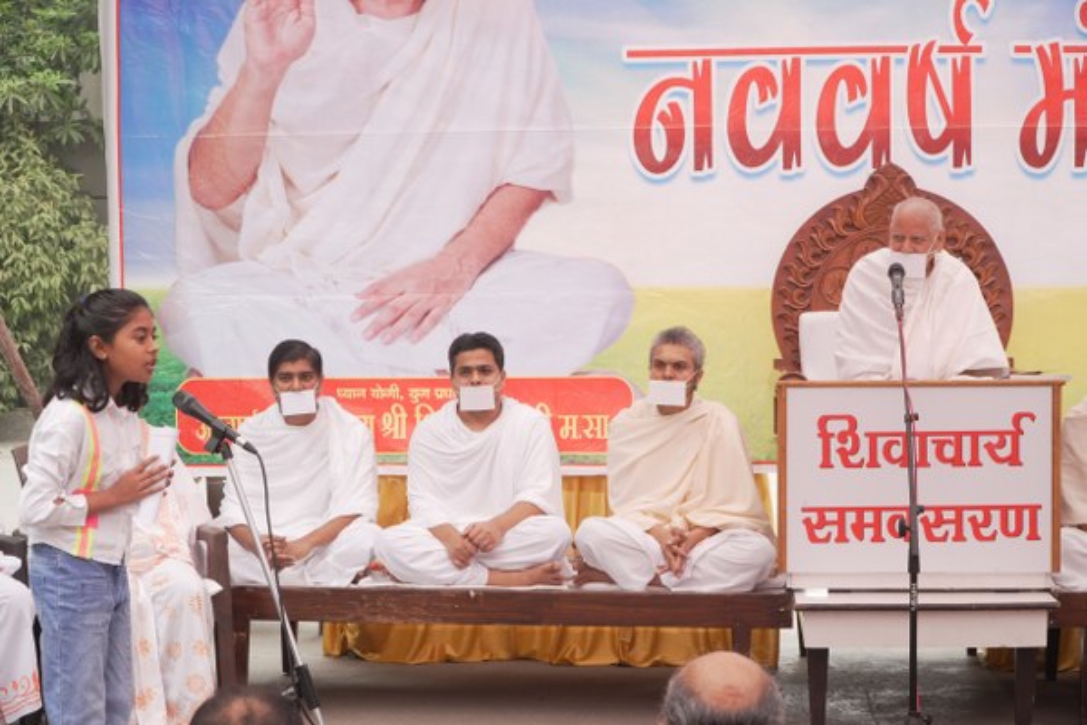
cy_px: 362
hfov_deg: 32.6
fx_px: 1857
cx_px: 544
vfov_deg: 22.1
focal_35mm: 62
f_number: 5.6
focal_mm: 41
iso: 500
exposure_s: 1/100
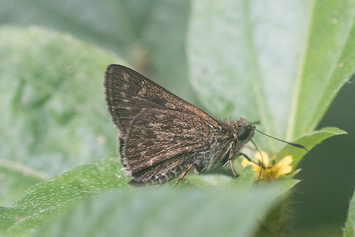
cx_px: 255
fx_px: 6371
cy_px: 130
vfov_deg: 2.1
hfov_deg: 3.2
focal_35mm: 646
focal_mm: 150
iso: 1250
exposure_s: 1/400
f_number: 5.6
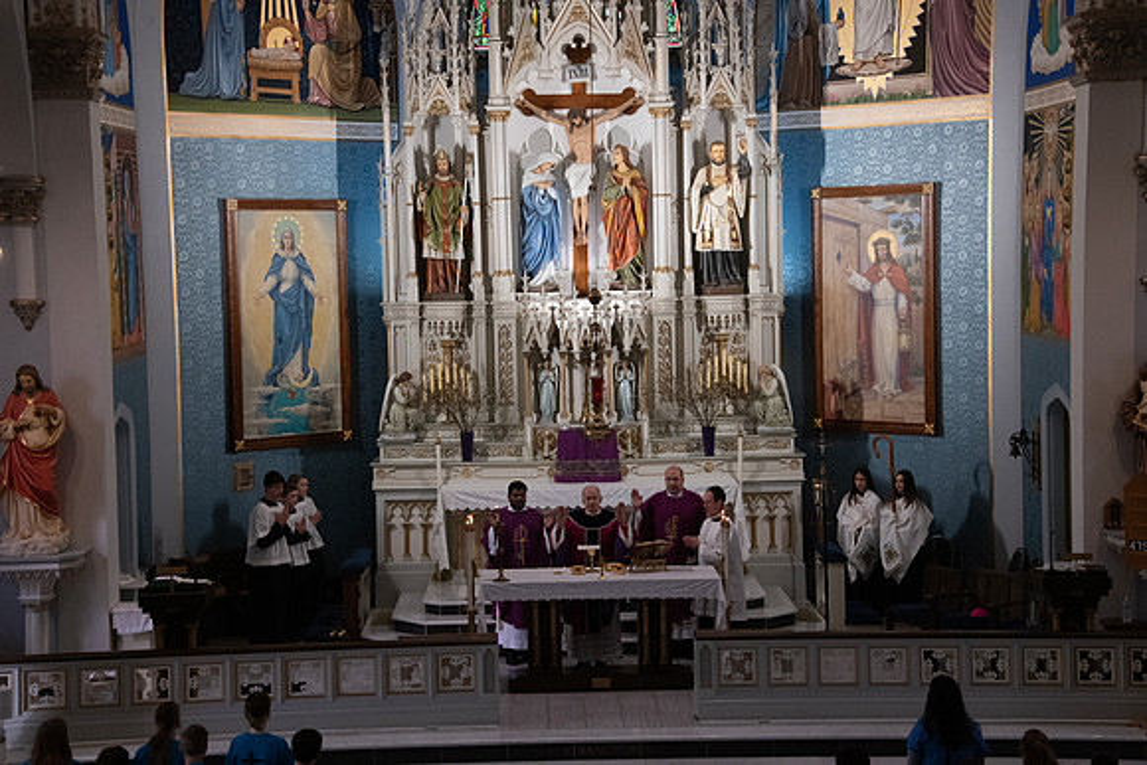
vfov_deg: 18.9
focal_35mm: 72
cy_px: 382
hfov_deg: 28.1
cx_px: 574
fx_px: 2294
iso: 4000
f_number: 11
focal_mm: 72
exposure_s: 1/100
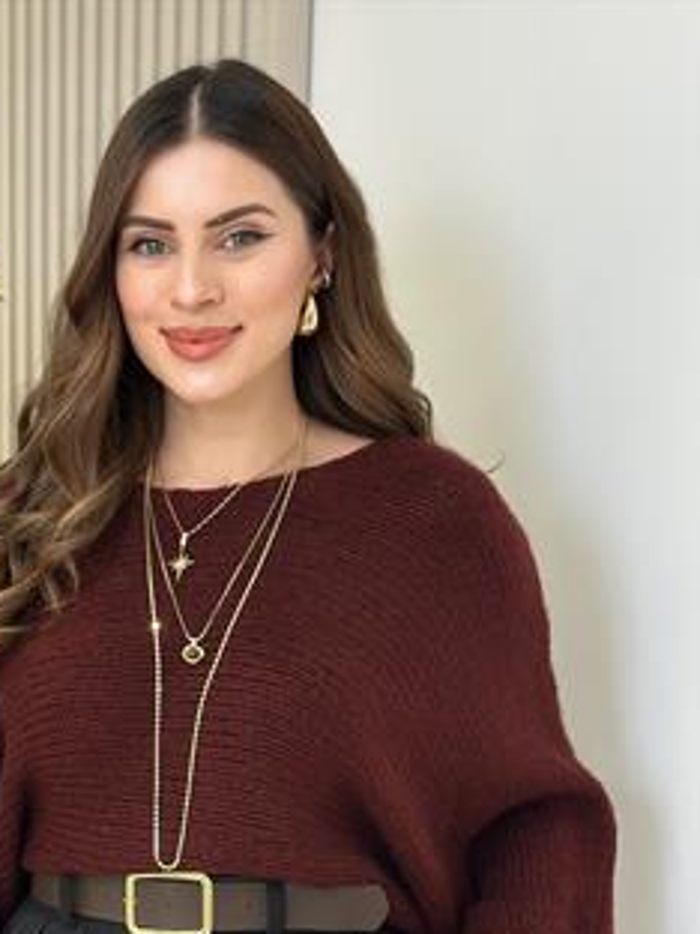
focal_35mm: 82
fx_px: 2211
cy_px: 789
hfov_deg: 17.8
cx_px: 123
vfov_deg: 23.4
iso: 64
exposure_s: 1/100
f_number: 1.78
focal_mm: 6.86
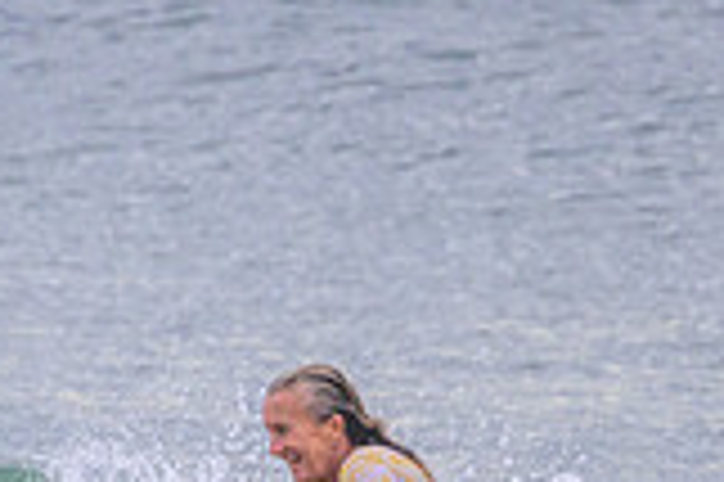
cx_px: 126
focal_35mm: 2885
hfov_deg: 0.7
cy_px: 687
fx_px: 57961
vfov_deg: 0.5
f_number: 11
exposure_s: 1/2000
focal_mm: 800
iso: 1400
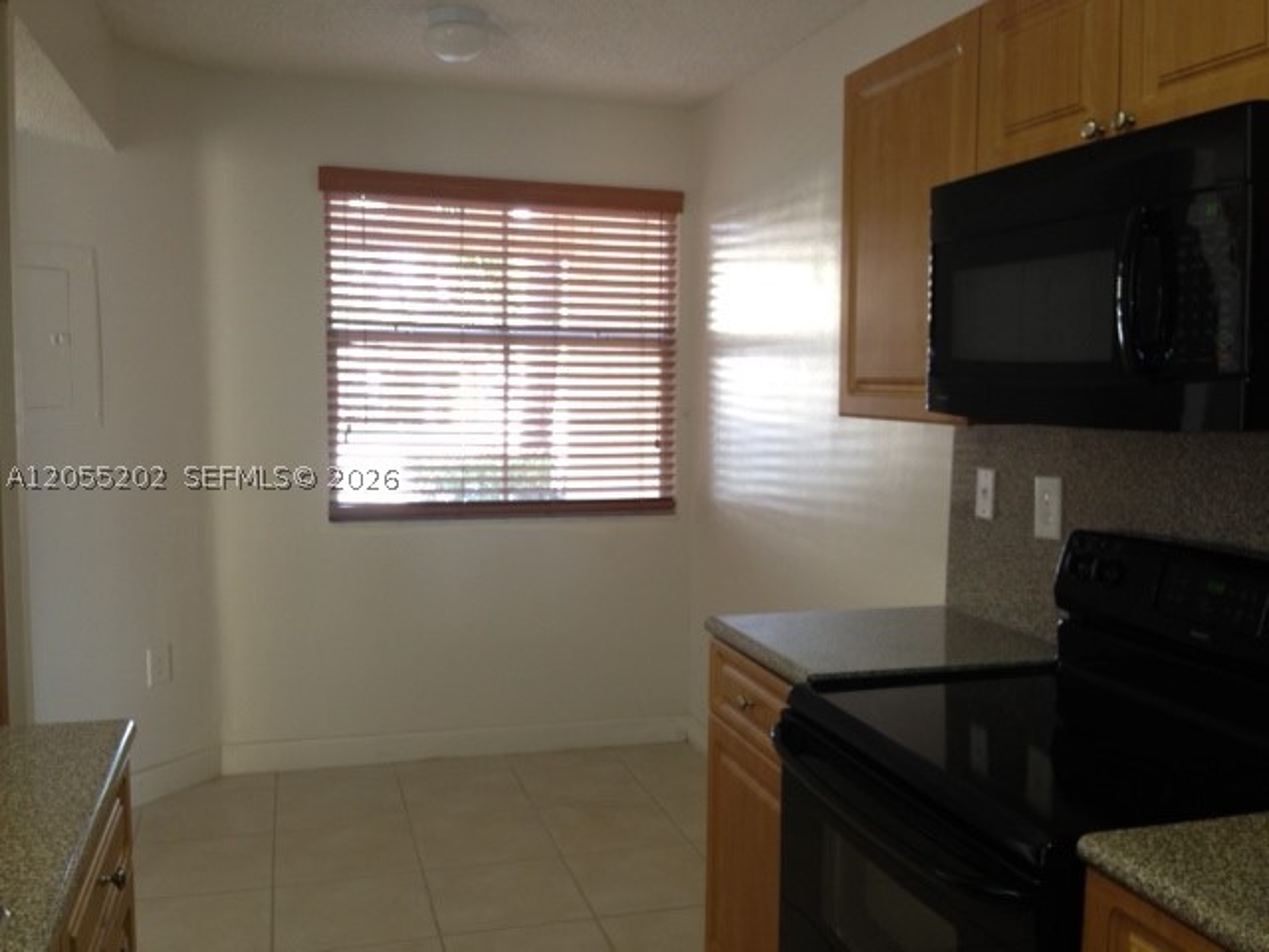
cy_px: 476
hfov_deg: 55.4
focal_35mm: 33
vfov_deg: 42.9
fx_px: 1210
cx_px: 634
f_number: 2.4
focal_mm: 4.13
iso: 80
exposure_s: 1/24
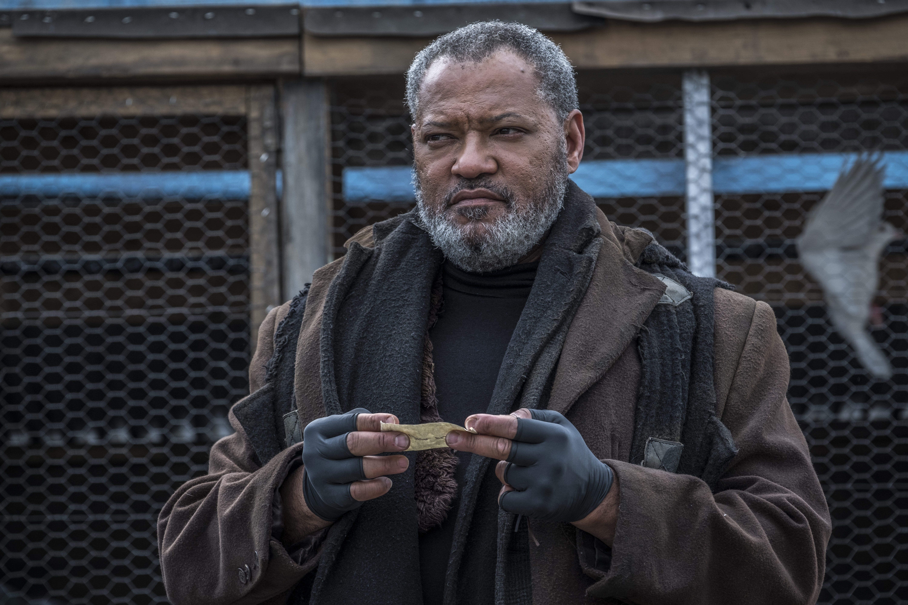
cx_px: 454
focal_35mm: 186
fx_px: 4691
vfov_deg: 7.4
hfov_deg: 11.1
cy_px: 302
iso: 250
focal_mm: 124.3
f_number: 5.6
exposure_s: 1/320
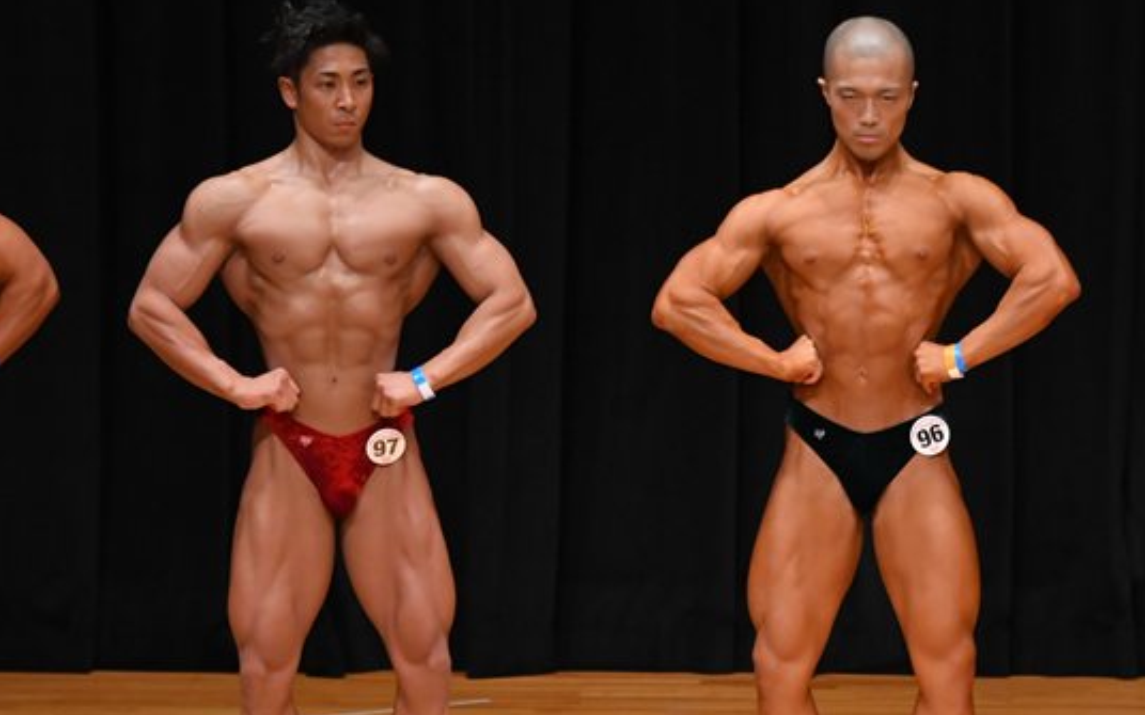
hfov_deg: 5.3
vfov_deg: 3.3
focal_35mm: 398
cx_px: 655
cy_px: 420
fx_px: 12420
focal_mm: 180
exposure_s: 1/400
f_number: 5.6
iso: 3200
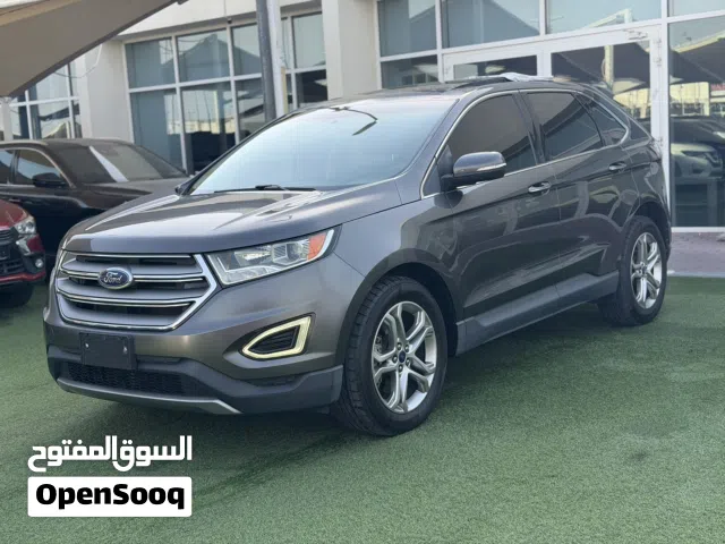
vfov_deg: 30.3
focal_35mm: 48
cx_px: 362
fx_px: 1005
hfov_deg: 39.7
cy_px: 272
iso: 64
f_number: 1.78
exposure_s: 1/1027
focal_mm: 6.76
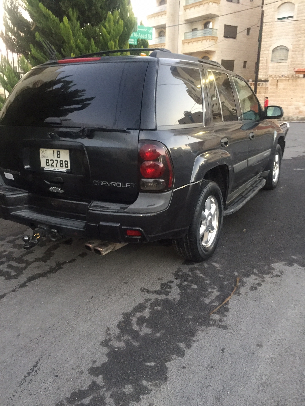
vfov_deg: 61.7
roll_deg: -0.5
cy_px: 203
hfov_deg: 48.2
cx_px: 152
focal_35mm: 29
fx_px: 341
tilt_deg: -14.6
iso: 250
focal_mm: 4.15
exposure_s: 1/33
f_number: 2.2
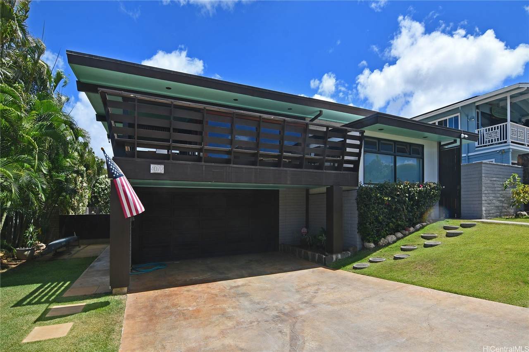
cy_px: 176
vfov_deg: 73.7
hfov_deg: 96.7
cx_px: 264
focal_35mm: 16
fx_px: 235
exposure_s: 1/320
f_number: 9
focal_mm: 11
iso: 100
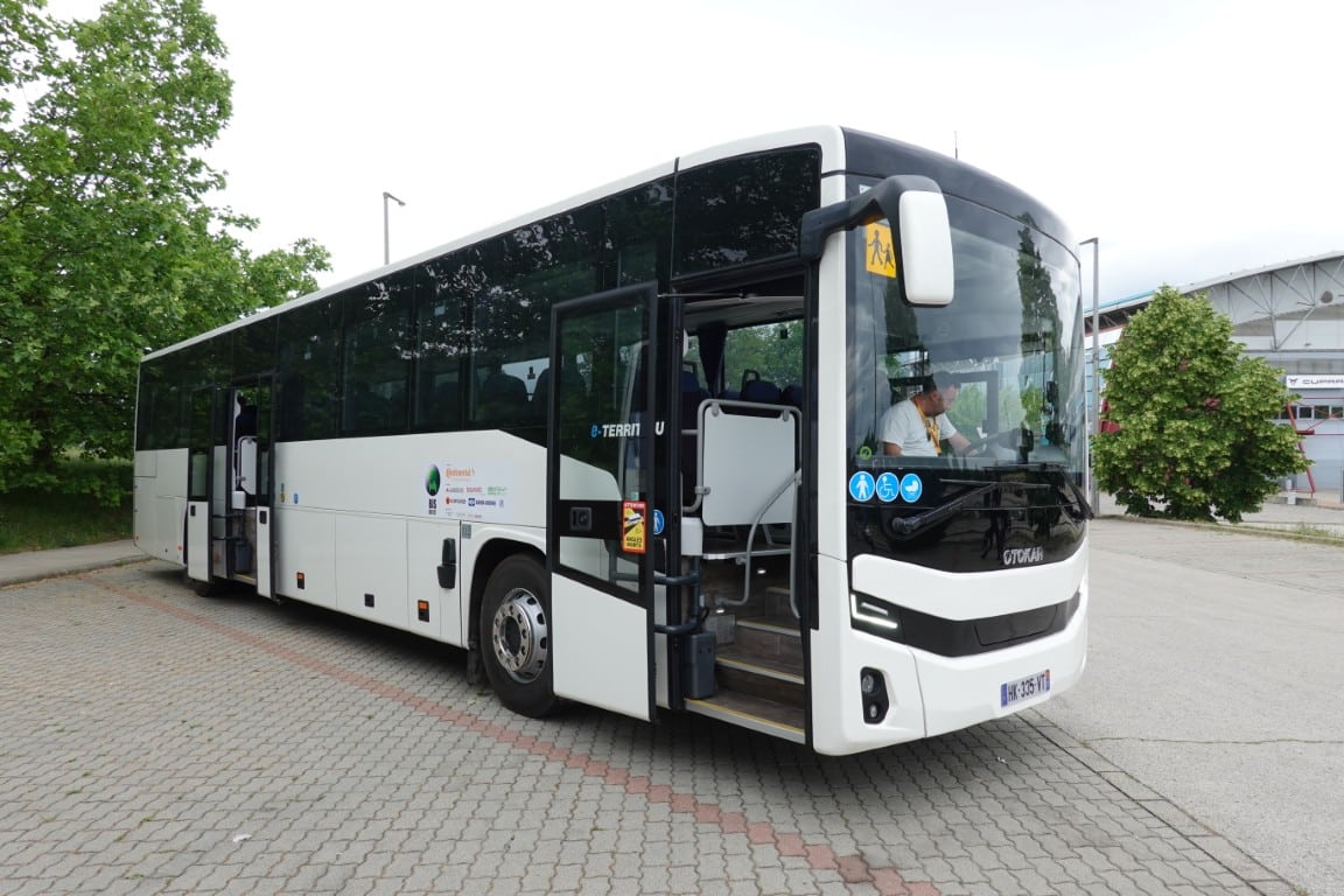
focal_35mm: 24
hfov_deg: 73.7
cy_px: 448
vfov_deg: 53.1
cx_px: 672
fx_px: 896
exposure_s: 1/200
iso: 125
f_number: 5
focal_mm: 9
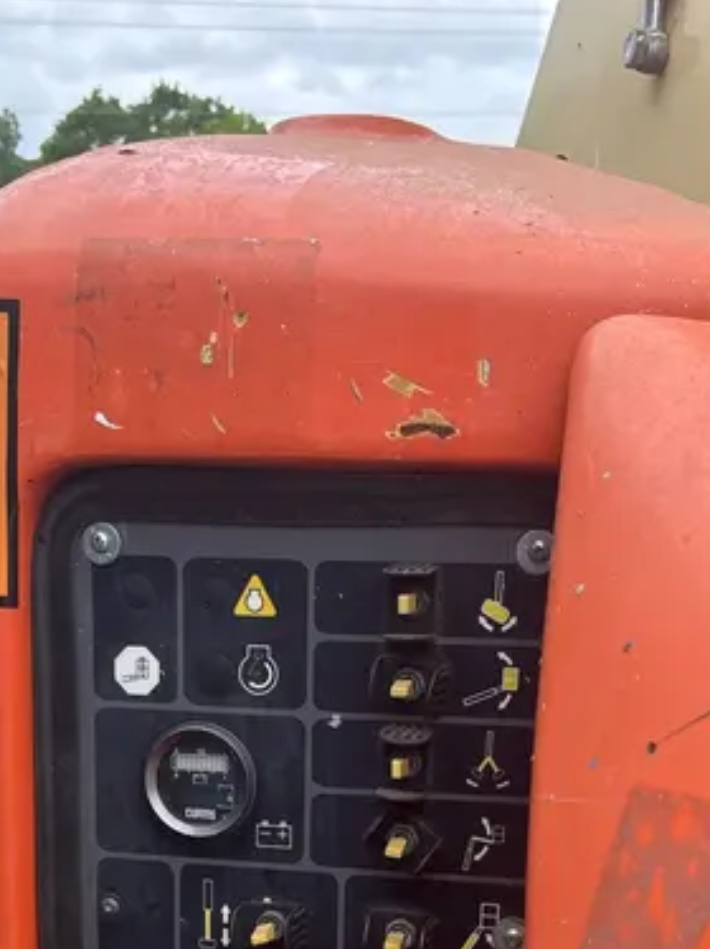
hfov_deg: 28.5
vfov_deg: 34.9
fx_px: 1396
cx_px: 330
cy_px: 892
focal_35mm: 51
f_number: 1.6
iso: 50
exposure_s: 1/799
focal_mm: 5.96
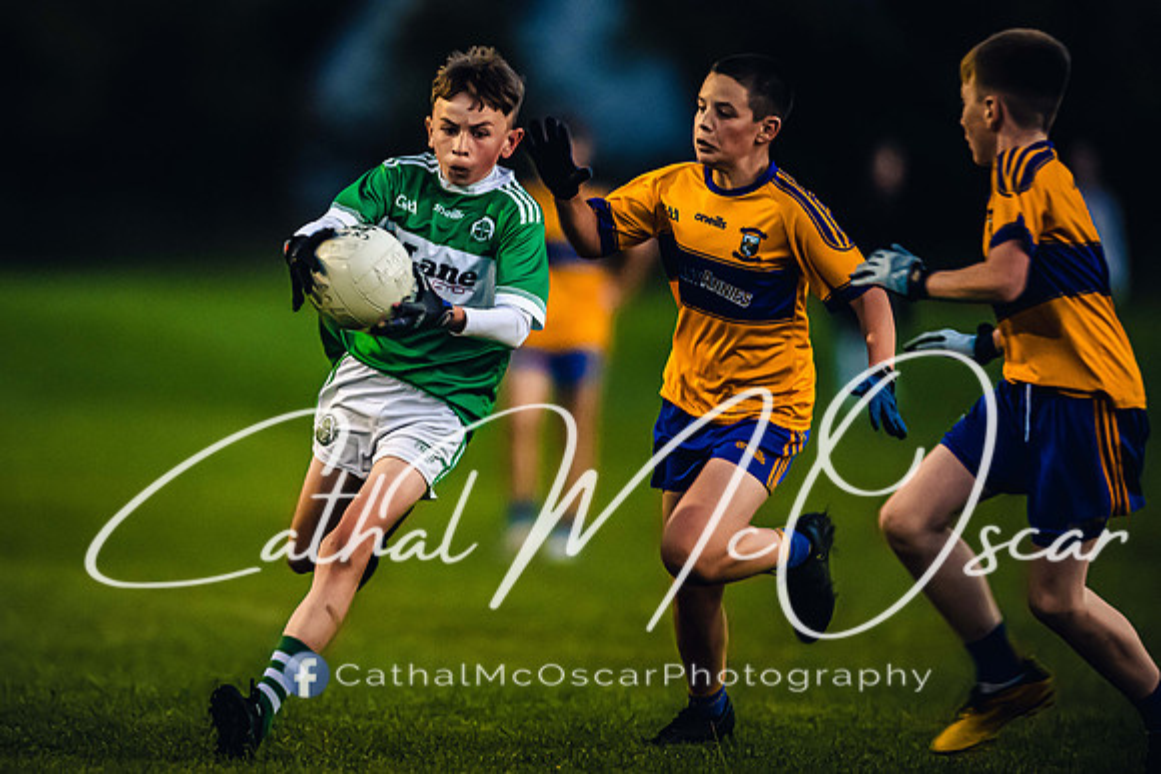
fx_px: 17225
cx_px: 386
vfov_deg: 2.6
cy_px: 333
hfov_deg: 3.9
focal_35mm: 534
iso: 4000
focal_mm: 400
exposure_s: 1/500
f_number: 2.8
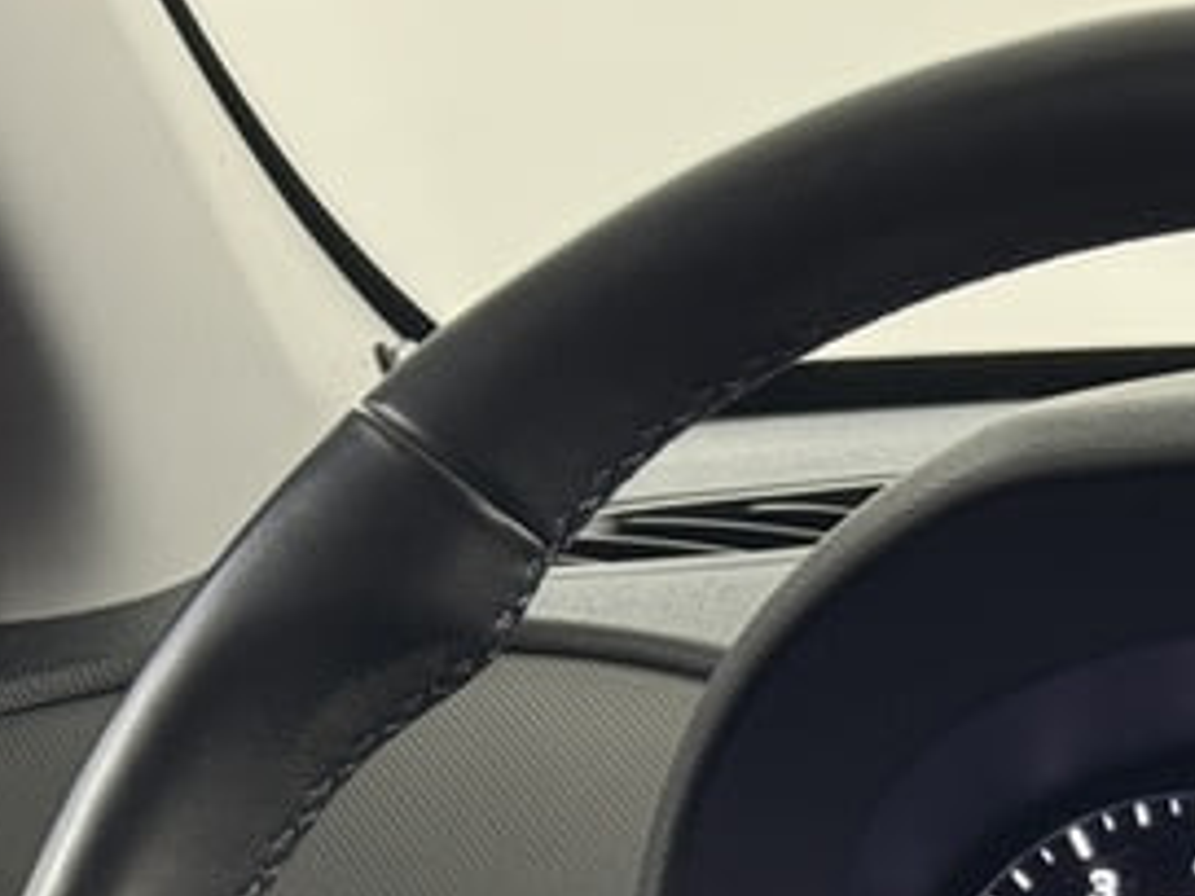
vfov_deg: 9.1
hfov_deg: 12.2
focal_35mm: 159
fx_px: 5489
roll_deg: +0.1
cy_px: 1333
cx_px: 1309
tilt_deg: -17.7
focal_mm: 6.76
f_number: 1.78
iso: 250
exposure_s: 1/33
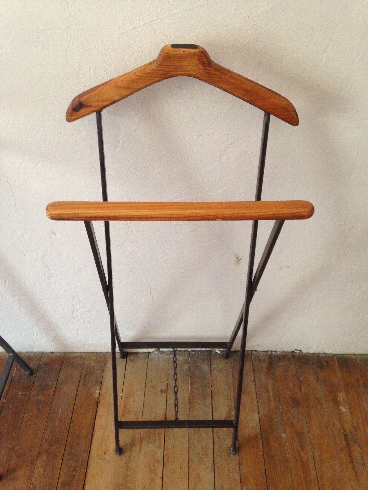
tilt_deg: -42.3
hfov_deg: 42.9
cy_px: 245
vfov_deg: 55.4
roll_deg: +1.4
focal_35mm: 33
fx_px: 468
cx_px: 184
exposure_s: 1/20
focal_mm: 4.12
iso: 320
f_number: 2.4
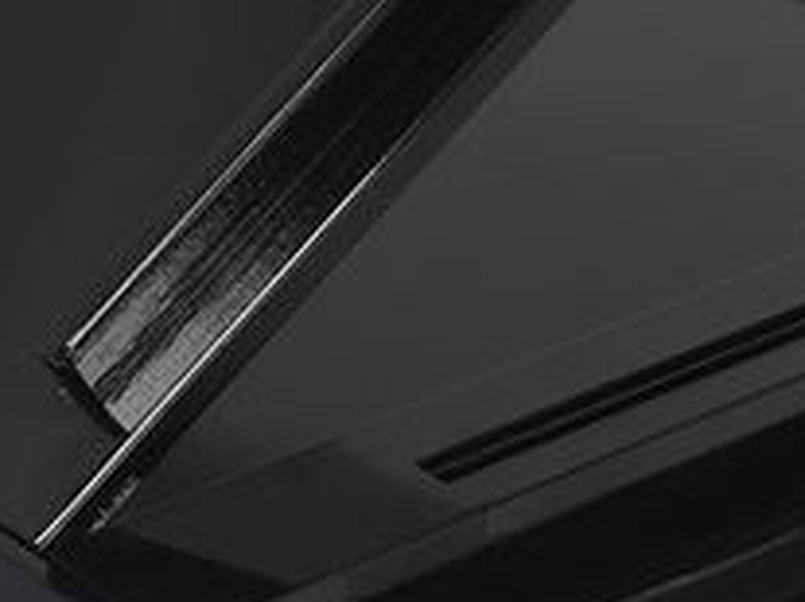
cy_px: 280
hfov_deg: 9.7
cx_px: 576
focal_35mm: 203
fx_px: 4718
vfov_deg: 7.3
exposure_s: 1/51.6
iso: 320
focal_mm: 8.7
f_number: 1.9
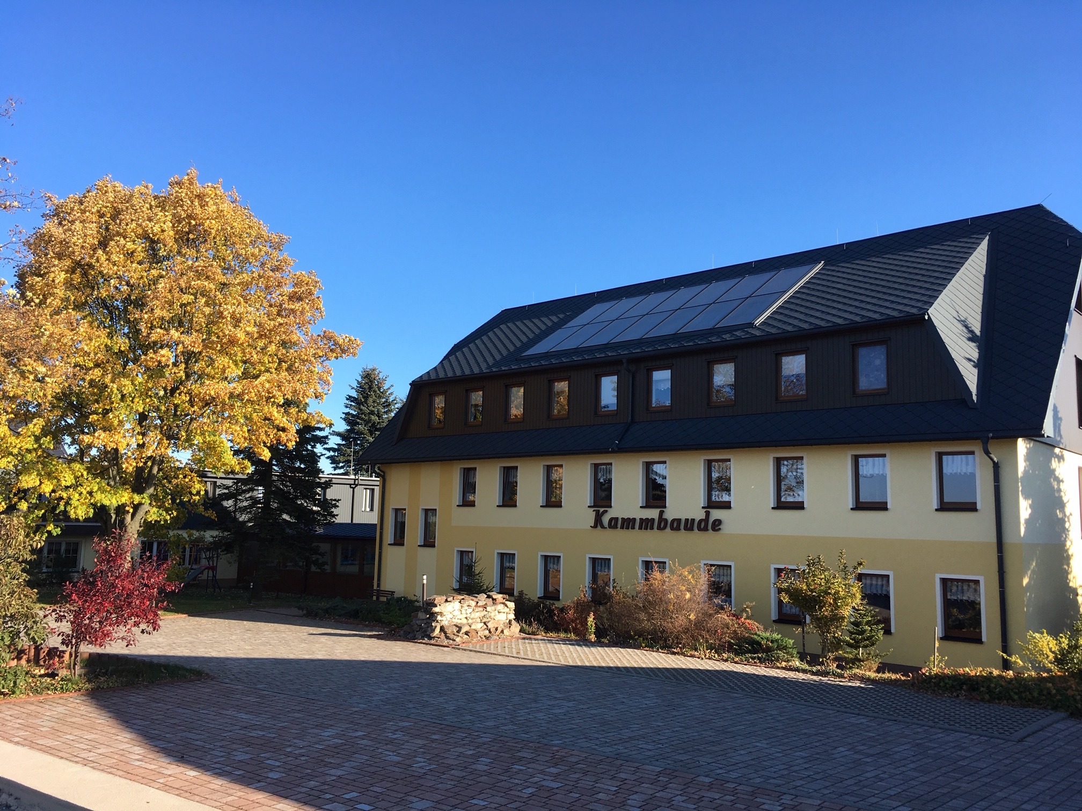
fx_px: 906
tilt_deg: +5.8
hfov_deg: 61.7
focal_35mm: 29
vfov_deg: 48.2
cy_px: 406
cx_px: 541
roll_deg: -1.3
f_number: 2.2
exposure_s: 1/557
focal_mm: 4.15
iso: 25
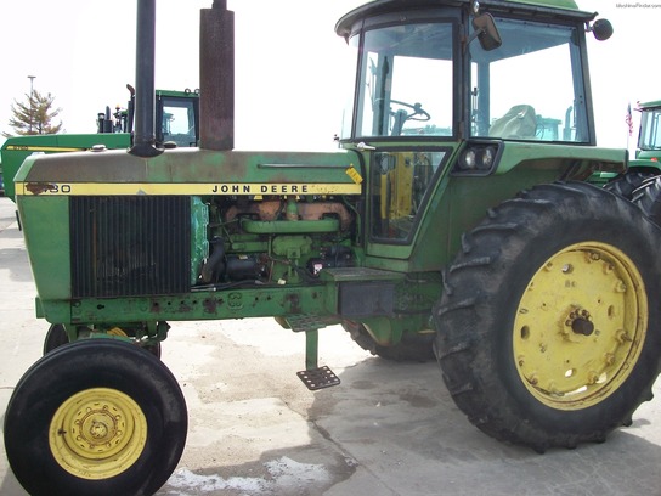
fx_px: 611
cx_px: 330
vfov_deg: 44.2
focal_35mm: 32
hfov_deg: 56.8
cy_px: 248
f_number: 2.9
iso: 80
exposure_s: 1/500
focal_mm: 5.7
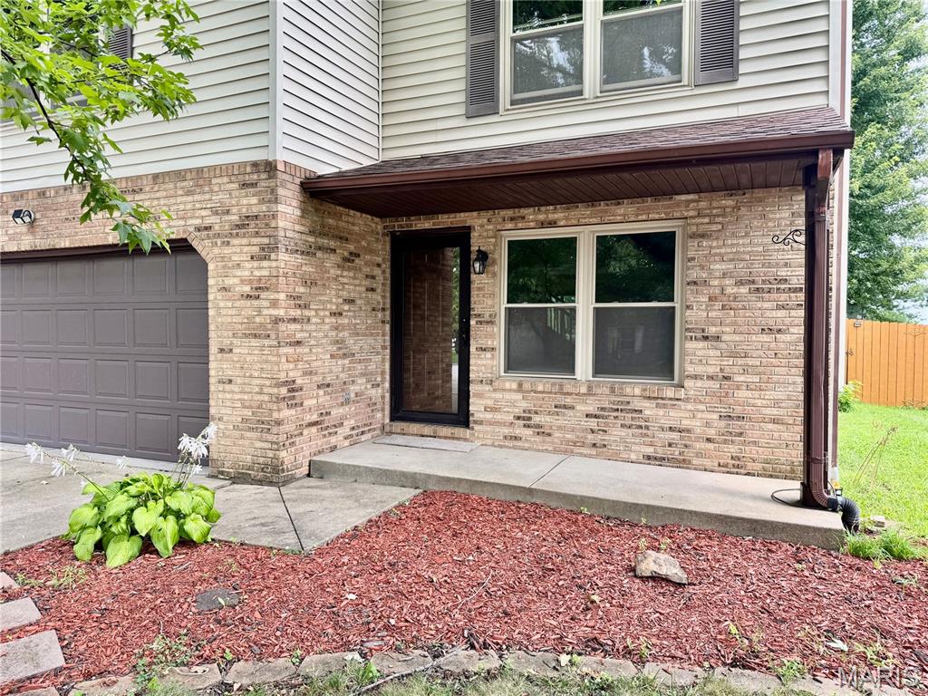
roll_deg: -0.9
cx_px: 464
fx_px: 643
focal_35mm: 24
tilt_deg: -2.2
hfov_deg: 71.6
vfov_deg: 56.8
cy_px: 348
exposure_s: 1/448
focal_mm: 6.76
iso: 80
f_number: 1.78
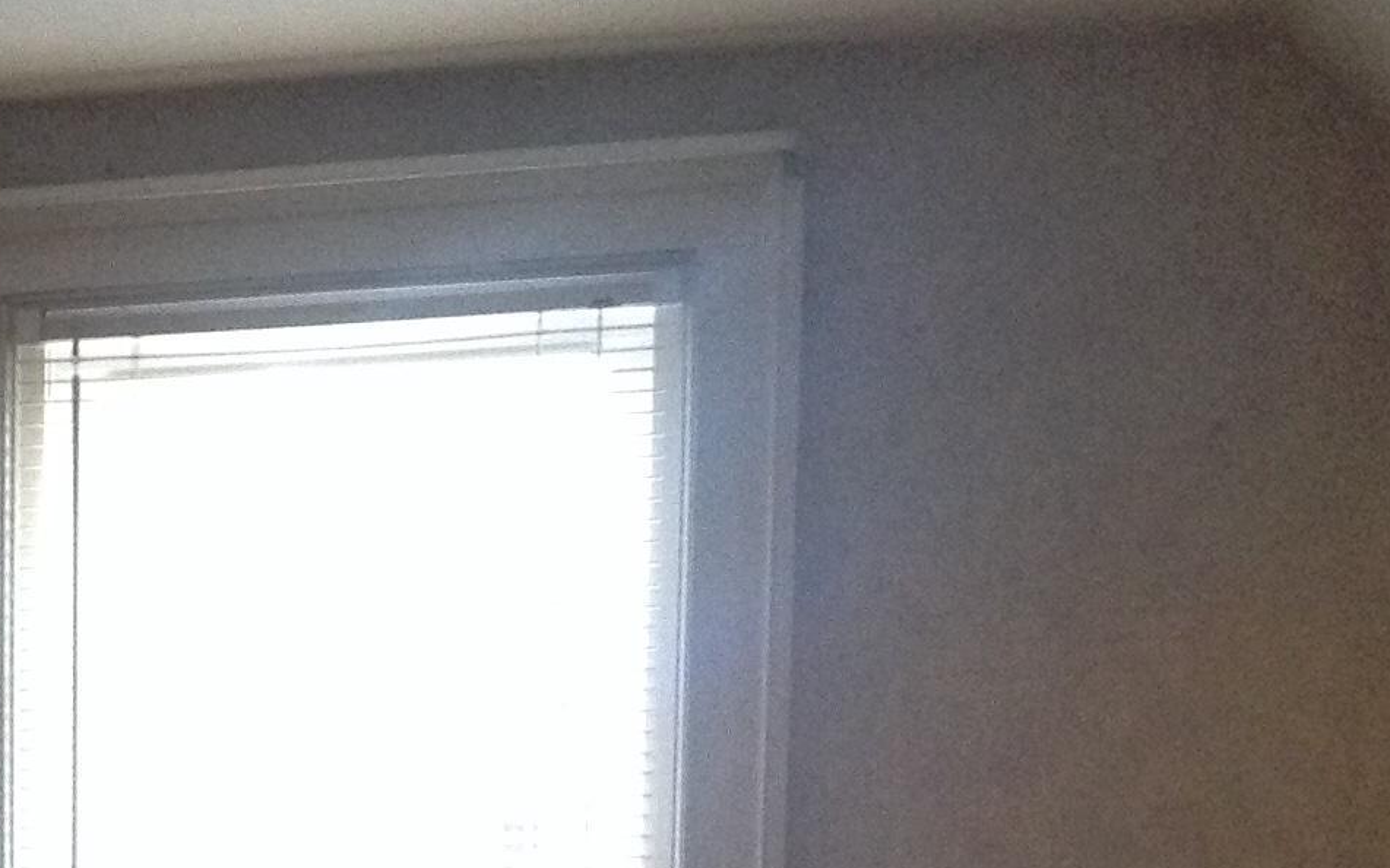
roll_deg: +1.3
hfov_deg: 19.4
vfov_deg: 12.2
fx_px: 3825
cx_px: -257
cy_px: 1358
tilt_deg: -9.2
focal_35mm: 101
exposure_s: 1/15
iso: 320
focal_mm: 4.28
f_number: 2.4
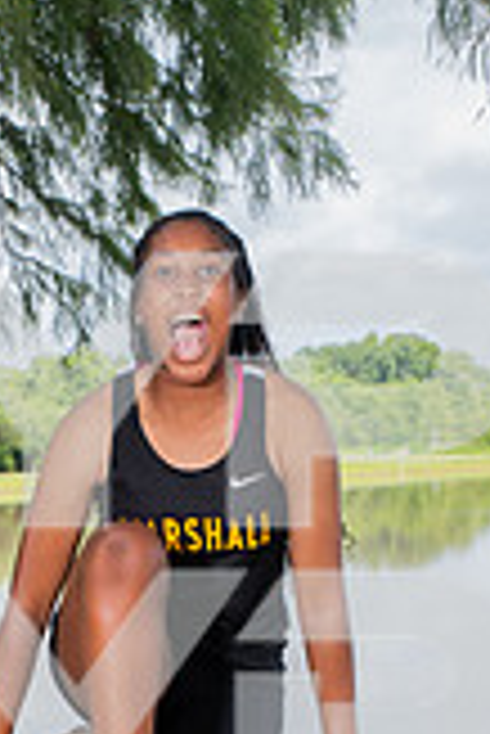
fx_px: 2139
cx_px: 184
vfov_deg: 19.0
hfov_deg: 13.1
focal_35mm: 105
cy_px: 711
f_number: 7.1
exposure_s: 1/320
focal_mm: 38
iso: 320
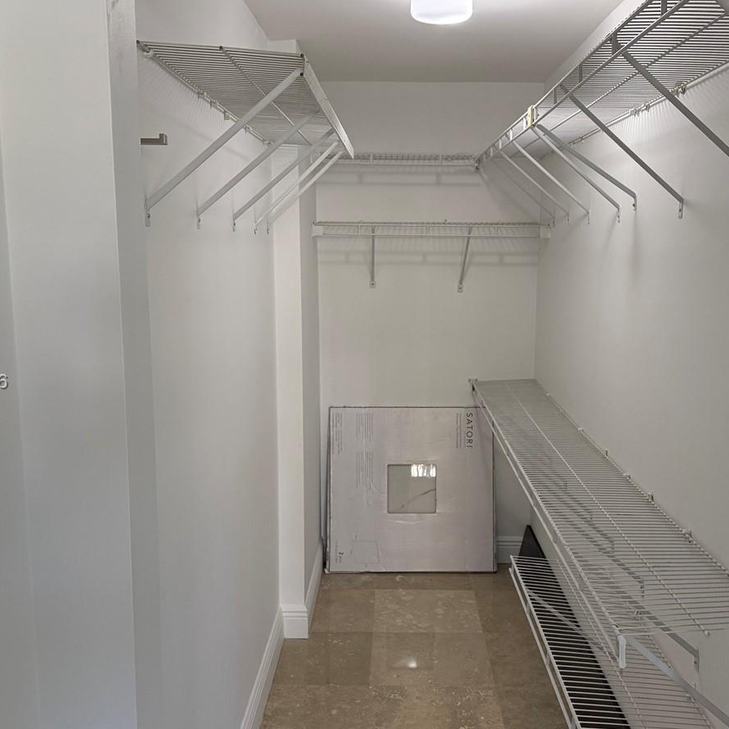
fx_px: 905
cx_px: 407
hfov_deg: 43.8
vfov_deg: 43.8
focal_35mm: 38
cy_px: 383
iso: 200
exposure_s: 1/203
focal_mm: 6.76
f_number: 1.78
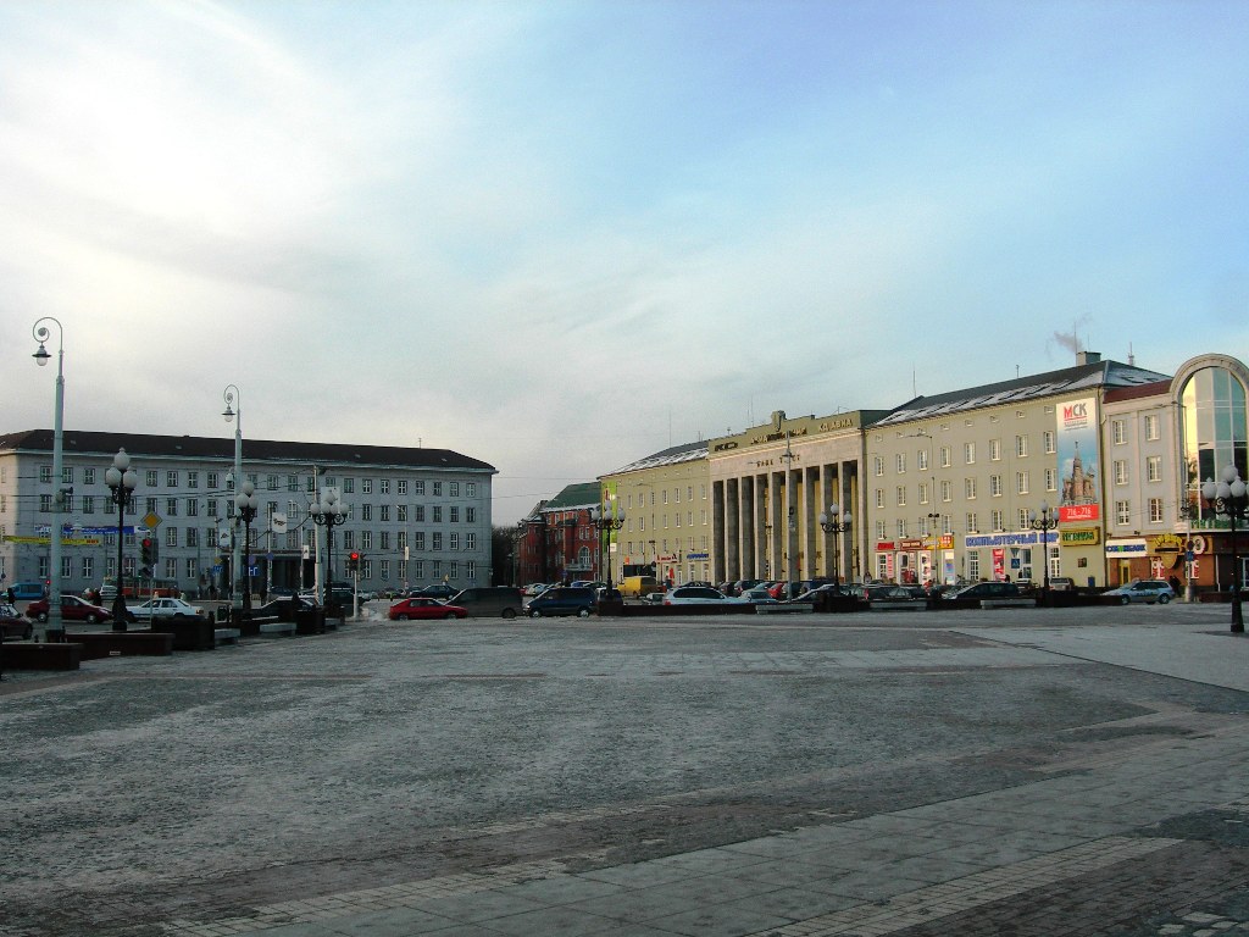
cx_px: 624
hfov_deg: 45.8
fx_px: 1479
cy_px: 468
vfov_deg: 35.1
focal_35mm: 41
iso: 50
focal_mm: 8.5
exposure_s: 1/179
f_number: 4.9
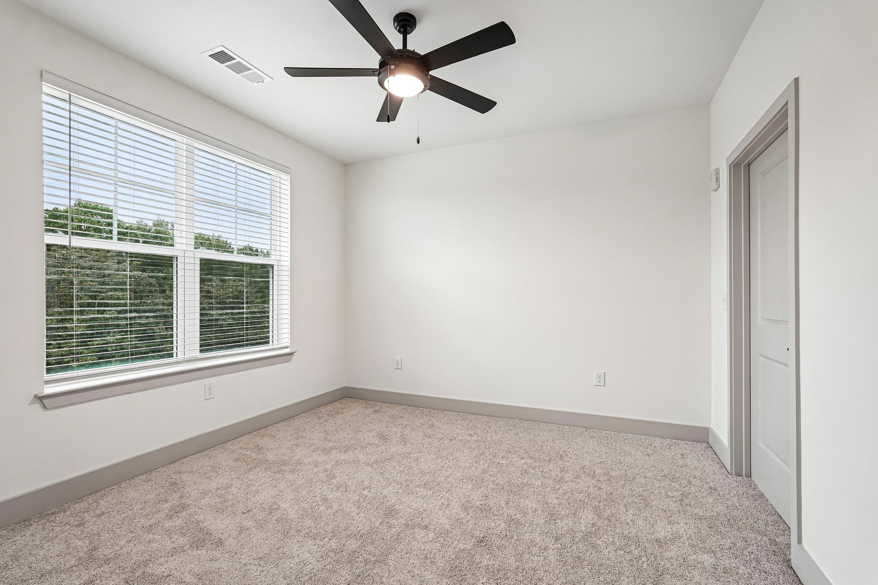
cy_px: 292
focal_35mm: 16
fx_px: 390
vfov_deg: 73.7
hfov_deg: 96.7
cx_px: 439
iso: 800
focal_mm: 16
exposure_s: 1/50
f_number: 8
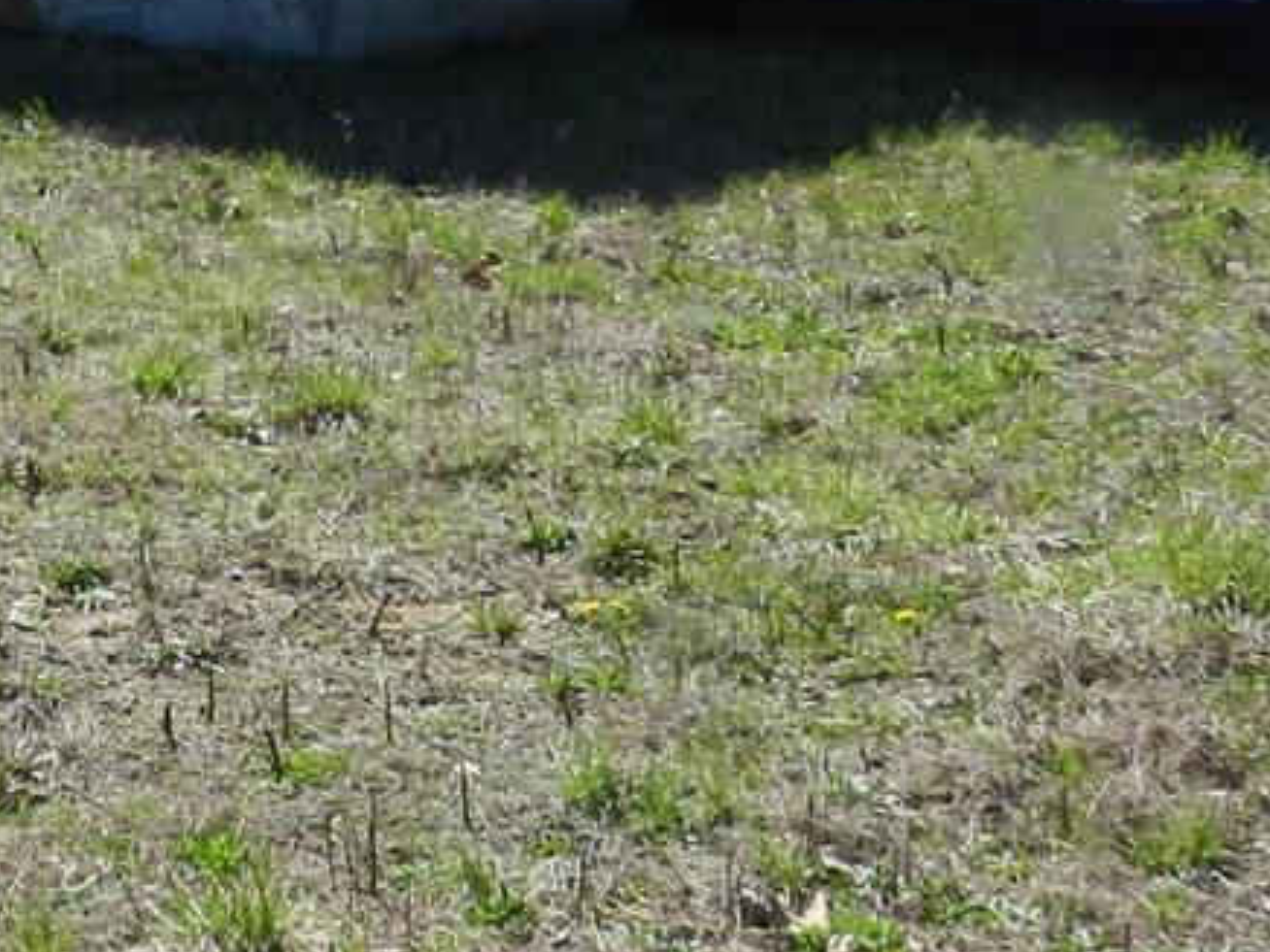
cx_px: 271
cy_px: -125
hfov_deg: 25.3
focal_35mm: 76
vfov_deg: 18.6
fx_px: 2788
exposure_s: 1/800
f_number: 4
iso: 160
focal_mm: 4
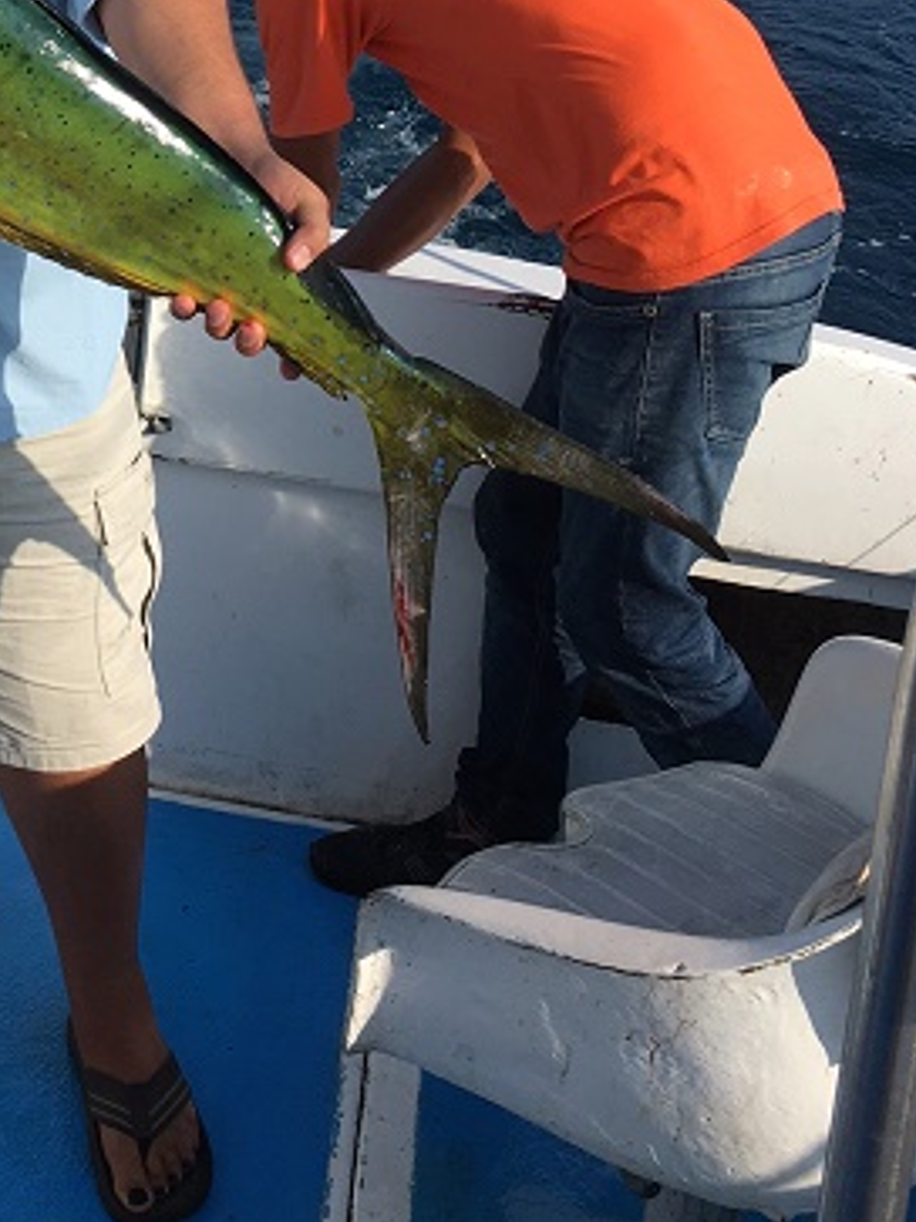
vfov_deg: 28.8
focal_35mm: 64
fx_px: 2259
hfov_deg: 22.0
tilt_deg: -16.6
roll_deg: -1.1
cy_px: 61
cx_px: -24
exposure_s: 1/1748
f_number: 2.2
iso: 25
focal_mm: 4.15
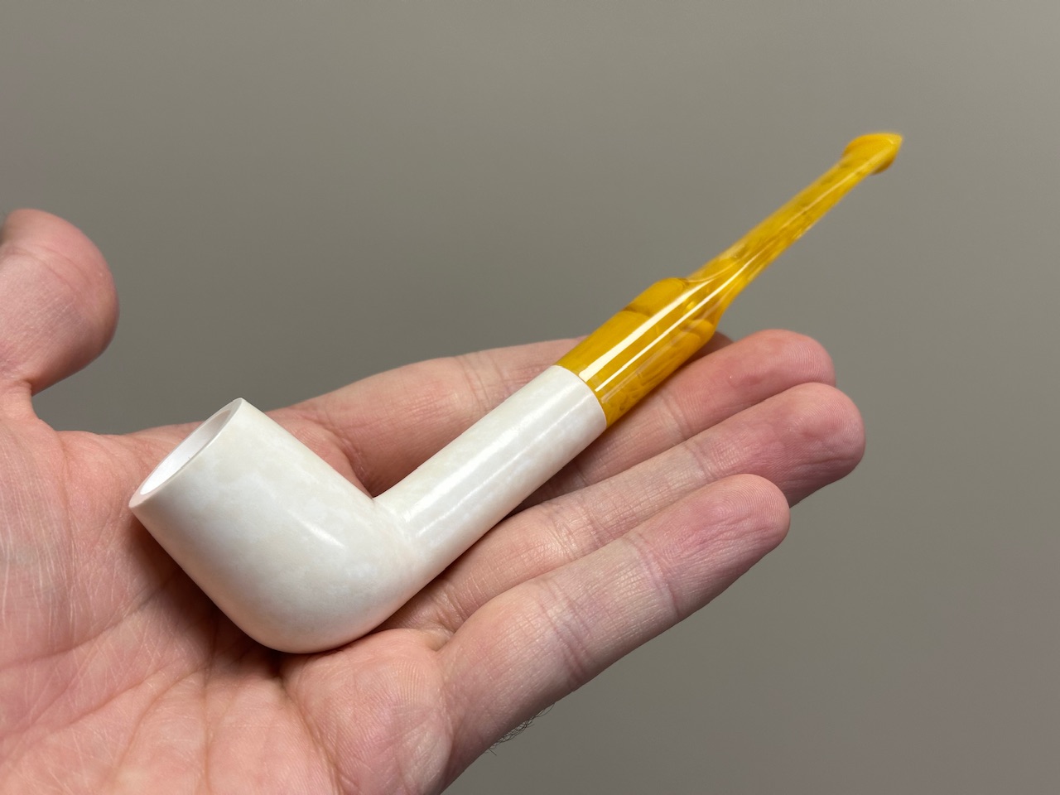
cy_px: 398
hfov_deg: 39.7
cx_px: 530
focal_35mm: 48
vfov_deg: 30.3
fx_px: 1470
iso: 64
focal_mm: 6.86
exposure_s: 1/121
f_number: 1.78
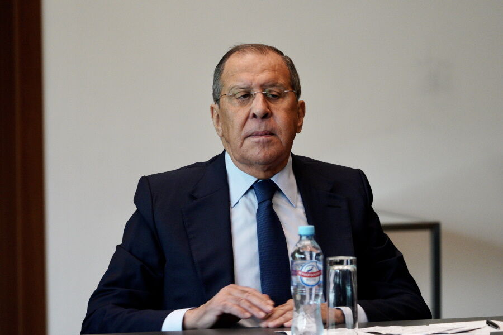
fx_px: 4038
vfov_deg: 4.8
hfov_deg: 7.1
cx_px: 252
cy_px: 168
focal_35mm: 289
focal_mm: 289
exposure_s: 1/125
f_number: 5.6
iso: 4000
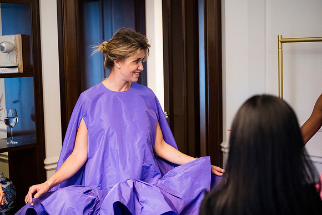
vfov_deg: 24.6
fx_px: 492
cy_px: 108
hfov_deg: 36.2
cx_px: 161
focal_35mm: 55
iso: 2800
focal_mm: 55
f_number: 2.2
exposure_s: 1/200
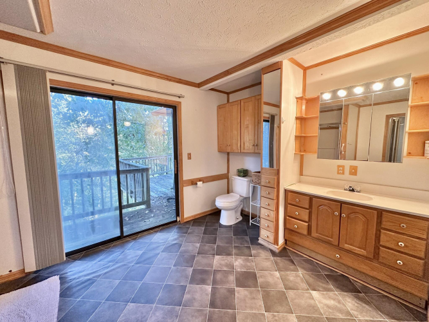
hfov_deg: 102.1
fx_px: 173
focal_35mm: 14
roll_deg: +0.2
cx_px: 214
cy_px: 161
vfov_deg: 85.7
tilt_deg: -5.1
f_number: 2.2
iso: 250
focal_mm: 2.22
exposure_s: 1/120
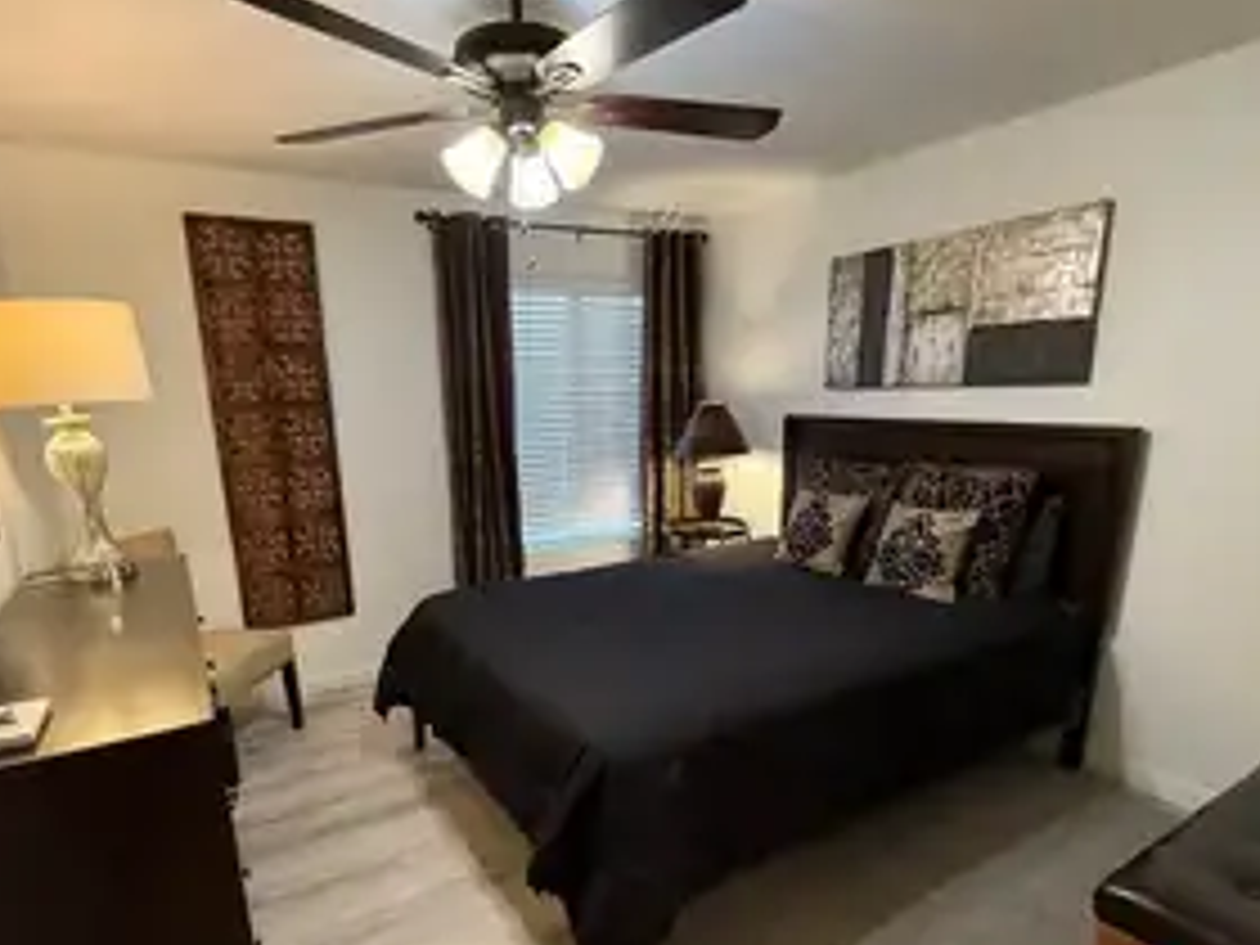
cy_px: 572
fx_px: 728
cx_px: 594
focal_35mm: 20
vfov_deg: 65.3
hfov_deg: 81.7
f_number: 2.2
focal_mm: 2.22
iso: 500
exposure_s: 1/60
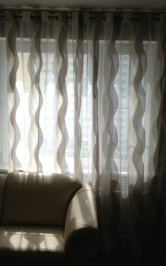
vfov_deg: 40.3
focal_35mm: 50
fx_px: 362
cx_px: 62
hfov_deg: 25.7
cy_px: 137
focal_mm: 4.28
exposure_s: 1/460
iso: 50
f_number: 2.4
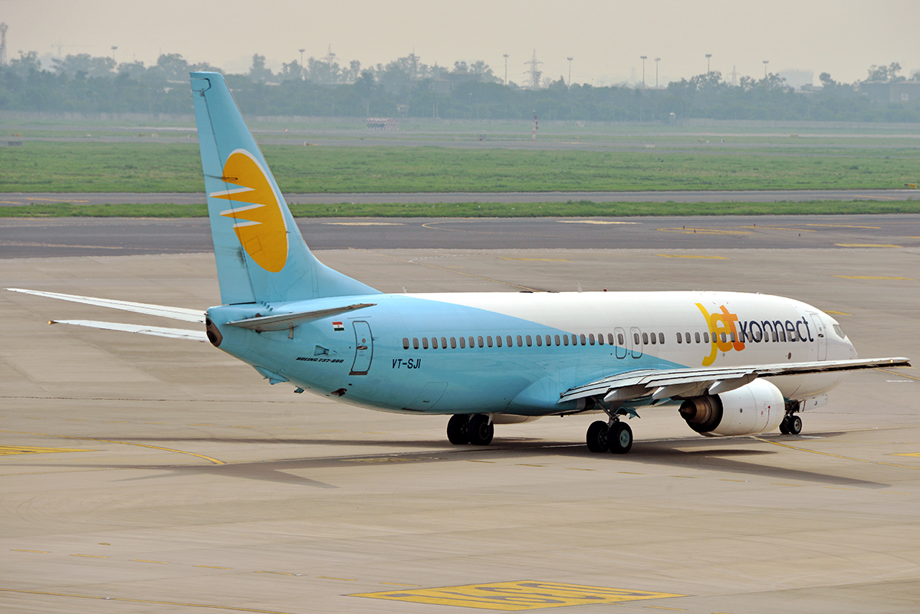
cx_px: 460
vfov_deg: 6.0
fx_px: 5880
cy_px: 307
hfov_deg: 8.9
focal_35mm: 230
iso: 320
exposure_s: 1/320
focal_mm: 230
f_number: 9
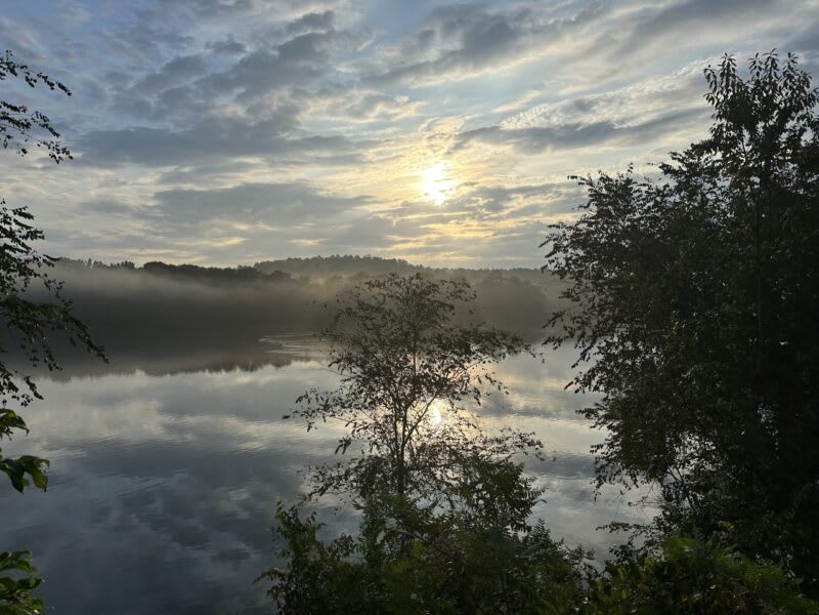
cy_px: 308
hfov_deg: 71.6
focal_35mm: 24
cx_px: 410
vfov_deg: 56.8
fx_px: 568
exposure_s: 1/8197
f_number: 1.8
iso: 80
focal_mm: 6.9
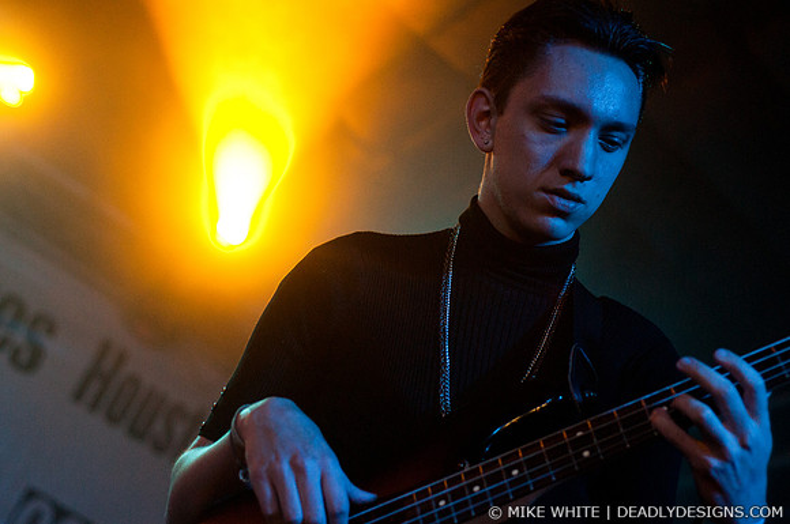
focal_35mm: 75
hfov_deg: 27.0
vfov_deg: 18.1
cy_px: 262
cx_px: 395
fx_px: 1644
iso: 1000
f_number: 2.2
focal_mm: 50
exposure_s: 1/160
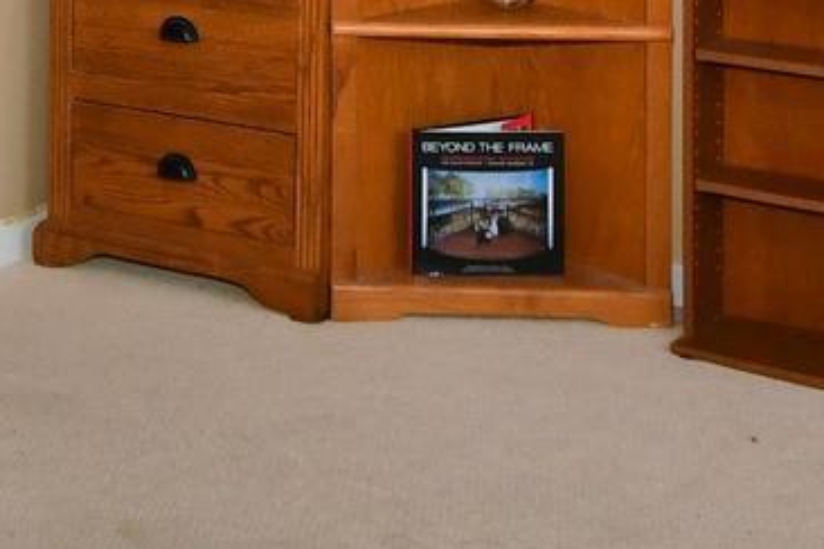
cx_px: 212
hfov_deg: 23.9
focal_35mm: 84
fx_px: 1923
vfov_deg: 14.3
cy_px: -447
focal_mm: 10
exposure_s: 1/125
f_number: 5
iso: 400
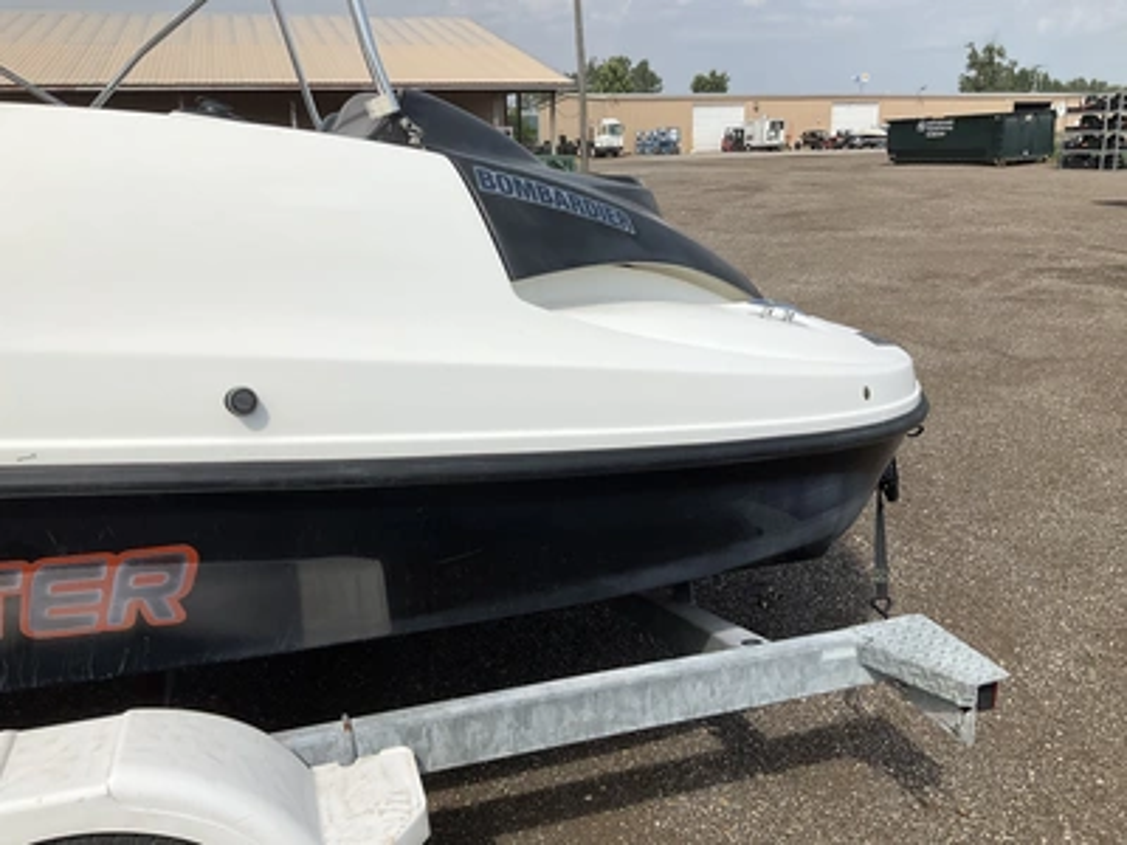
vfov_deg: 48.2
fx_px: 944
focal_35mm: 29
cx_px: 564
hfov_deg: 61.7
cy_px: 422
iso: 25
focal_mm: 3
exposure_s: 1/4405
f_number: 1.8
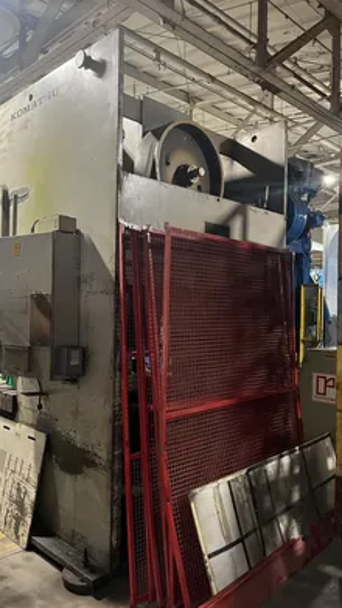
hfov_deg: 39.9
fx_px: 467
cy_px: 308
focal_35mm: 29
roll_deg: +0.1
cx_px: 124
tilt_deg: +0.8
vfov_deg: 66.1
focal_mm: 5.7
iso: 500
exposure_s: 1/53
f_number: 1.5
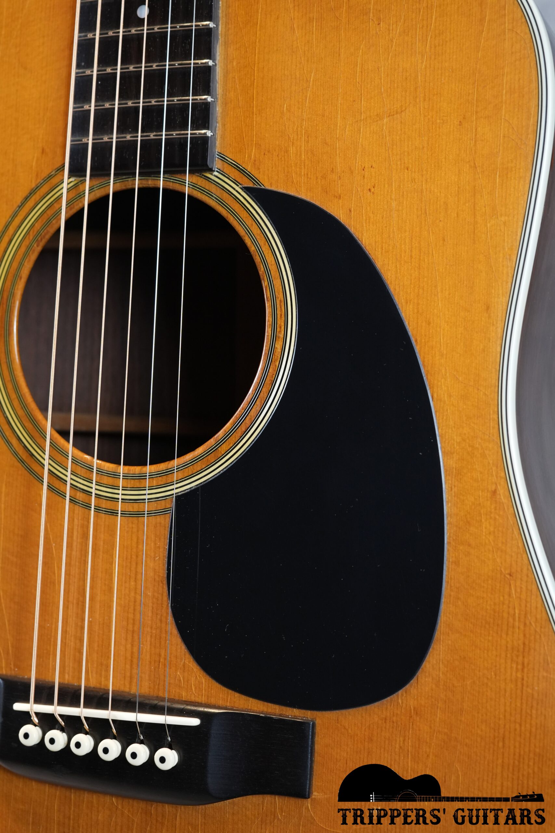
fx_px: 1156
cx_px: 278
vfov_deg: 39.6
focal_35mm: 50
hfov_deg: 27.0
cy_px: 416
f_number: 6.3
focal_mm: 50
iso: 2500
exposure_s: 1/15
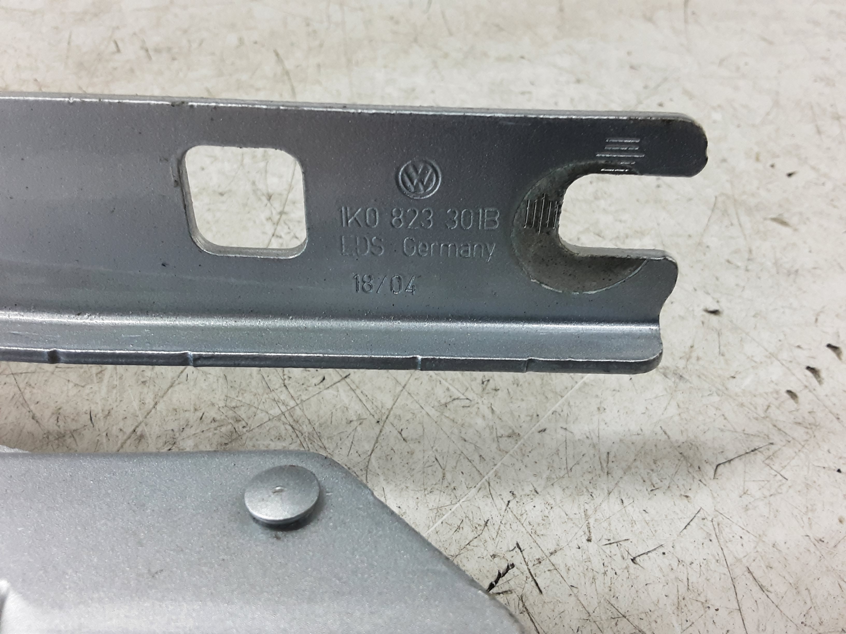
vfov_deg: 51.4
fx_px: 660
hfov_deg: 65.3
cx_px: 423
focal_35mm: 27
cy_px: 317
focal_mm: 2.91
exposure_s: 1/50
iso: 100
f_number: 1.9
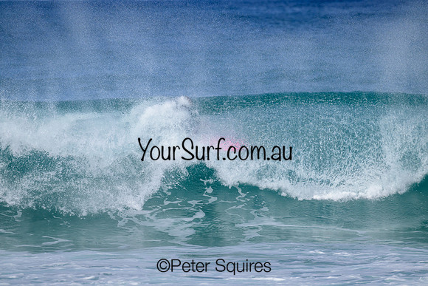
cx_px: 214
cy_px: 143
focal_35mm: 590
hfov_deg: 3.5
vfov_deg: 2.3
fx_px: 7016
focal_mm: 590
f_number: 11
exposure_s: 1/2000
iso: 720
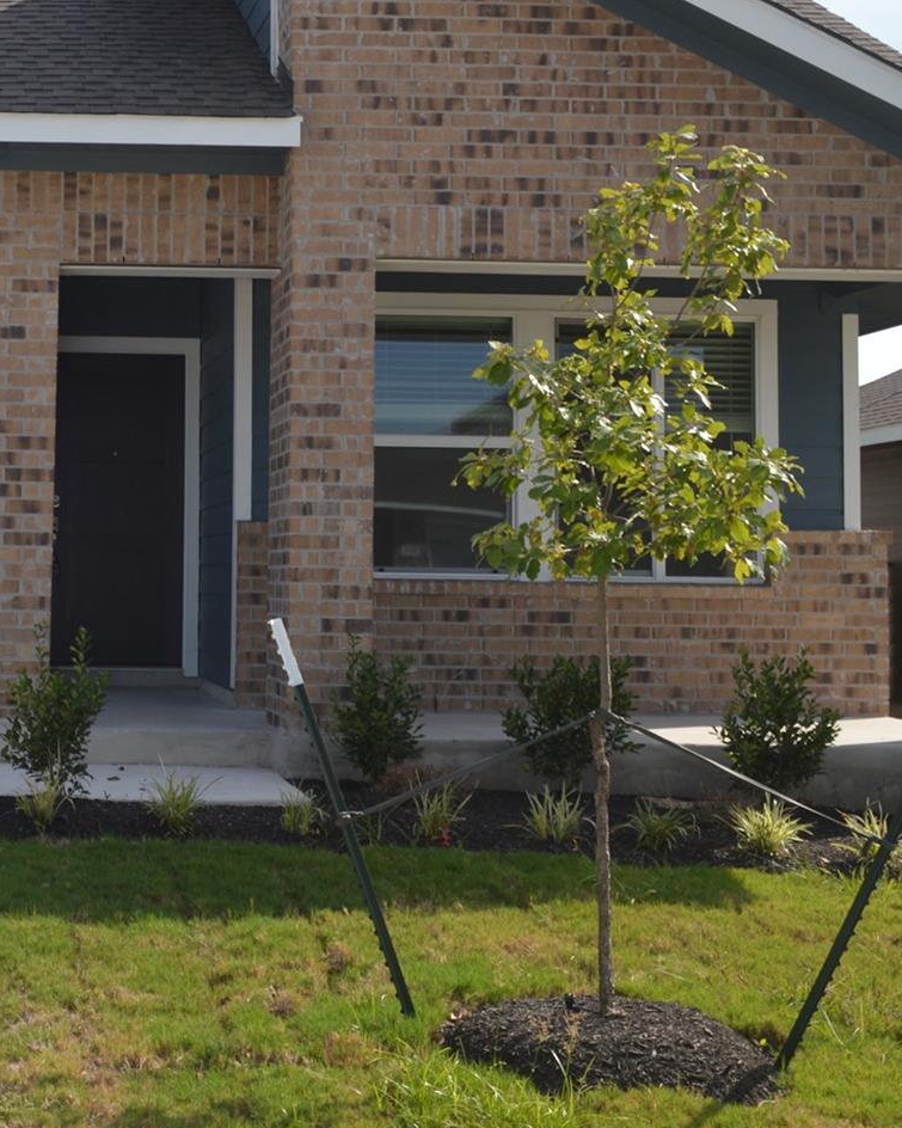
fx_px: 2036
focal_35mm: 61
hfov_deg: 23.5
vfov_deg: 30.7
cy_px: 372
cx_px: -82
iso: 100
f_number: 9
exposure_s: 1/200
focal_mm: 20
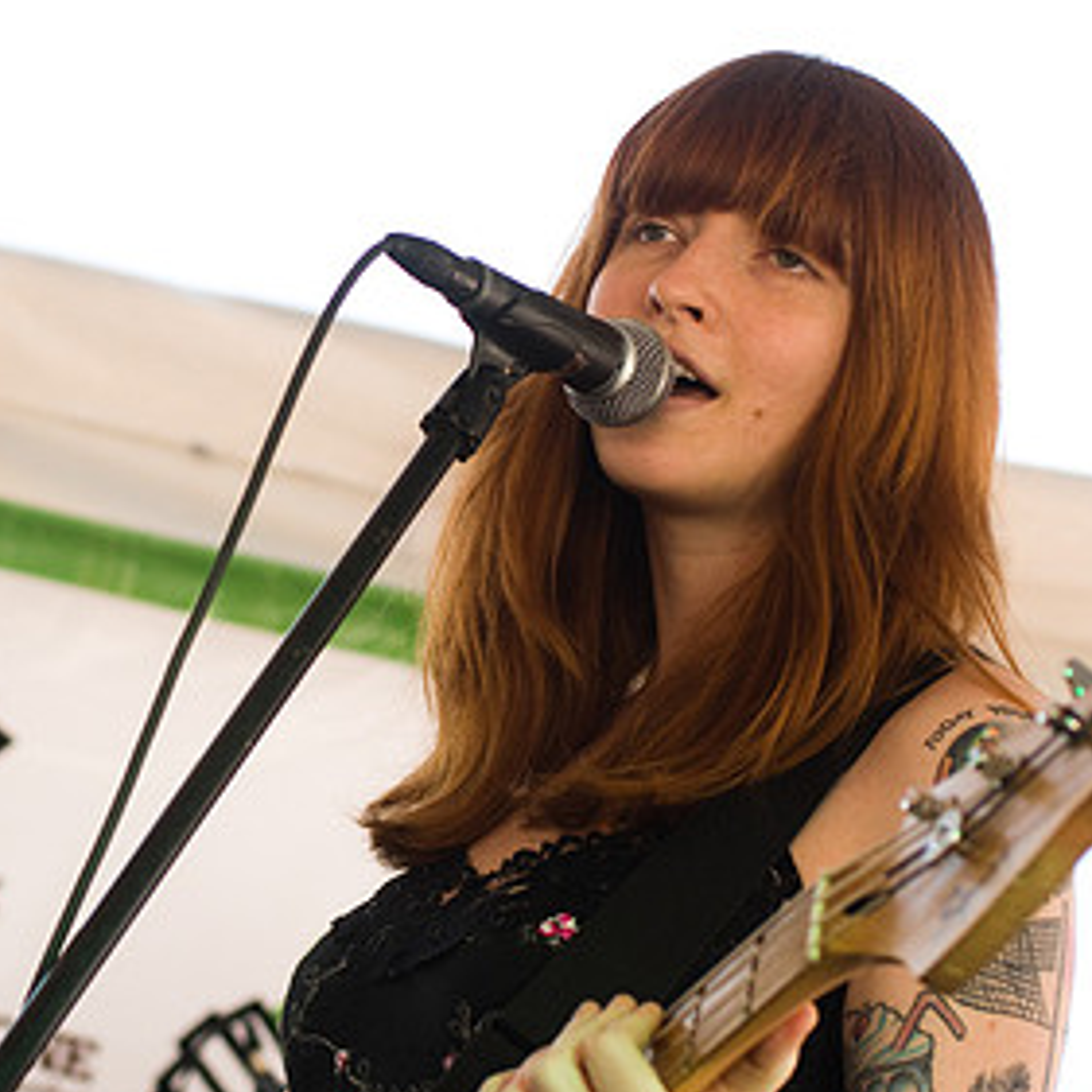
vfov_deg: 13.8
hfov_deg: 13.8
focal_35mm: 126
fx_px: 4497
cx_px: 241
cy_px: 558
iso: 400
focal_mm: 48
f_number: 4
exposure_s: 1/160
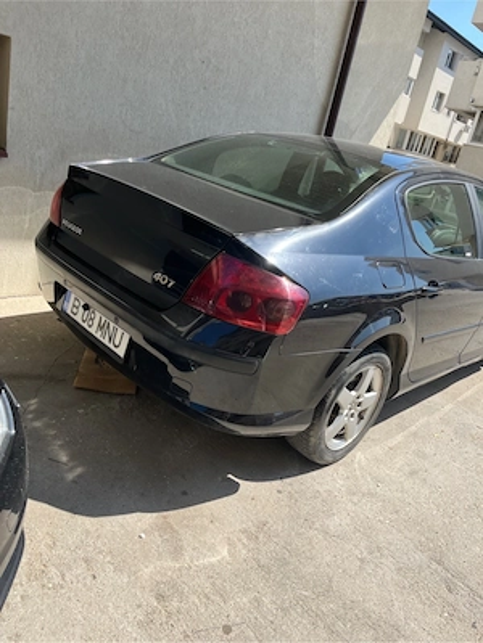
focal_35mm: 26
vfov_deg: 67.3
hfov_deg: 53.1
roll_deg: -11.3
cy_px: 322
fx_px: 484
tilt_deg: -21.2
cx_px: 242
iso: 50
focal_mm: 5.1
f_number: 1.6
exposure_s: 1/2179
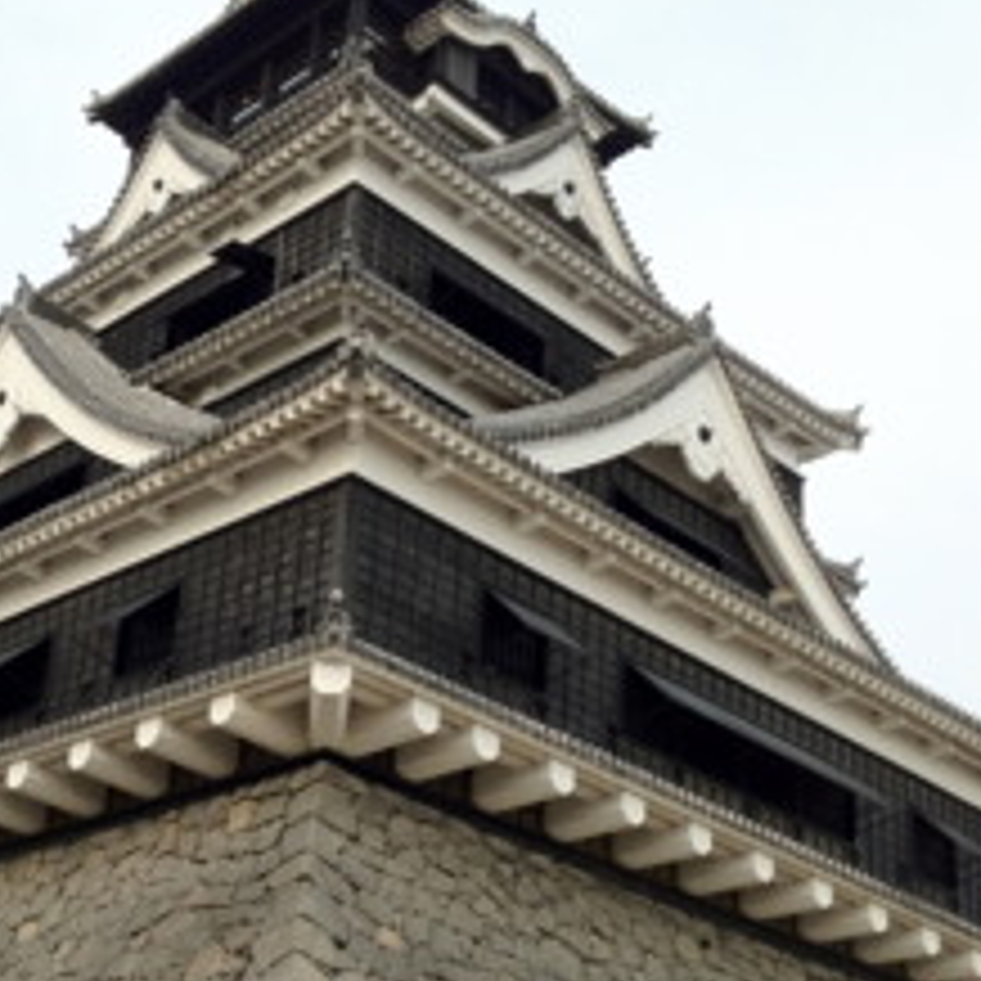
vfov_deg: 26.7
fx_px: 2052
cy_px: 662
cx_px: 297
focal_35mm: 64
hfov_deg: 26.7
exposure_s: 1/673
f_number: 2.4
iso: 64
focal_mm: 4.28
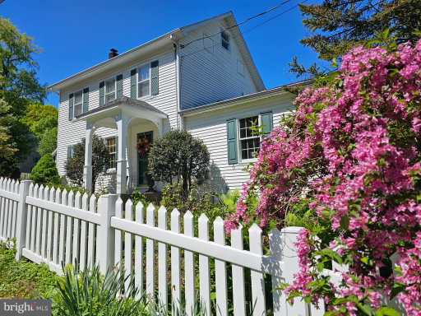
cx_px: 210
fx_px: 280
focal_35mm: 23
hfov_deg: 73.9
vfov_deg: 58.9
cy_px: 158
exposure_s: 1/1087
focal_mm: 6.3
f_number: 1.7
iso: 10
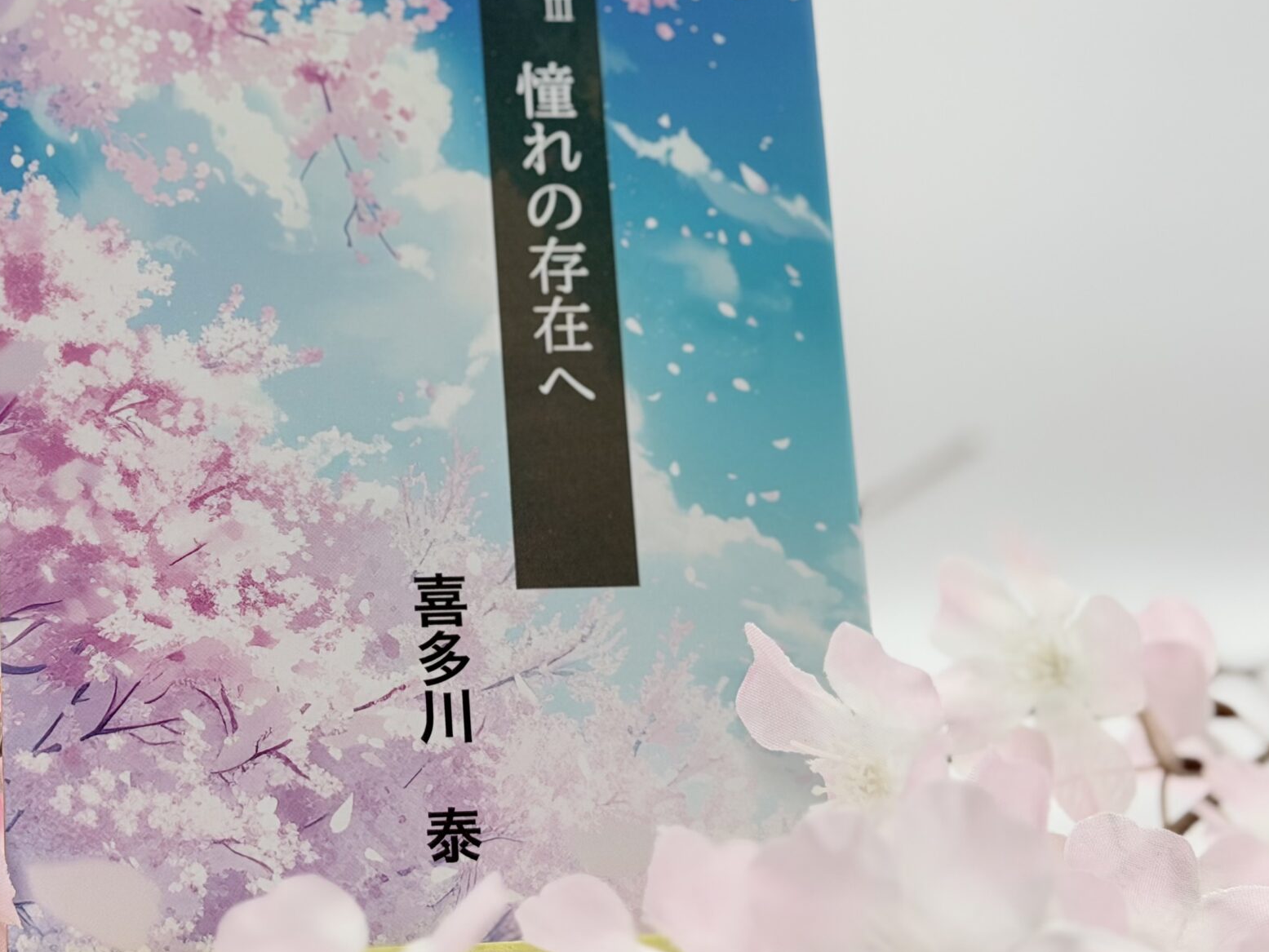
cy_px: 472
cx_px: 366
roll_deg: +0.9
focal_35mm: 79
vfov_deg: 18.7
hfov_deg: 24.5
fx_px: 2897
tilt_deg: -7.7
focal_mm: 6.76
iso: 64
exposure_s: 1/906
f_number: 1.78
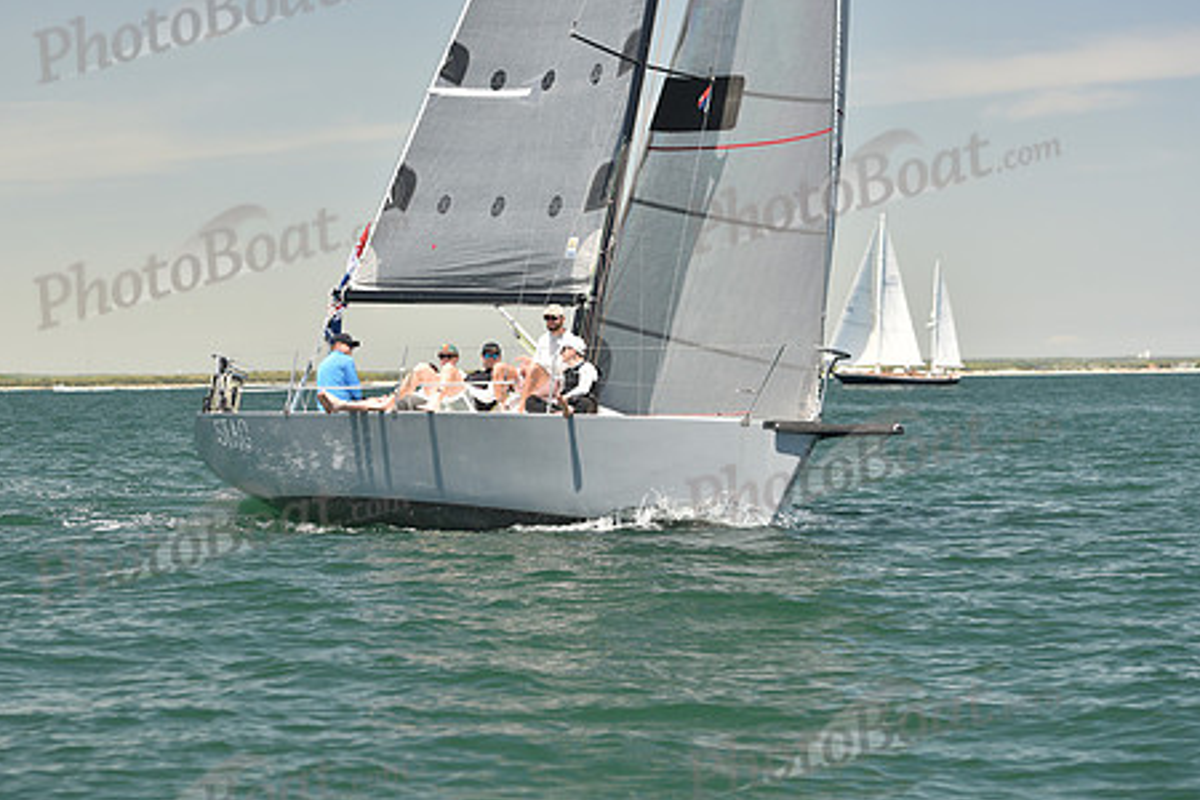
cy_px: 361
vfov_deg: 11.8
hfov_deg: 17.6
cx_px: 549
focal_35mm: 116
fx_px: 3866
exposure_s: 1/800
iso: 250
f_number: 4
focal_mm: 90
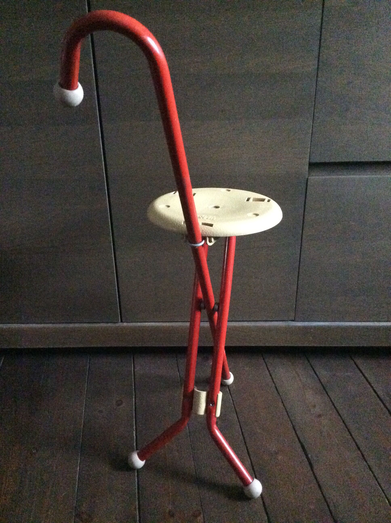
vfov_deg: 56.9
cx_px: 196
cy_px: 262
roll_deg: +2.1
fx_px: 483
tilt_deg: -25.1
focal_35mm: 32
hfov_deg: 44.1
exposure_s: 1/17
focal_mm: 3.3
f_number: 2.4
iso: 800
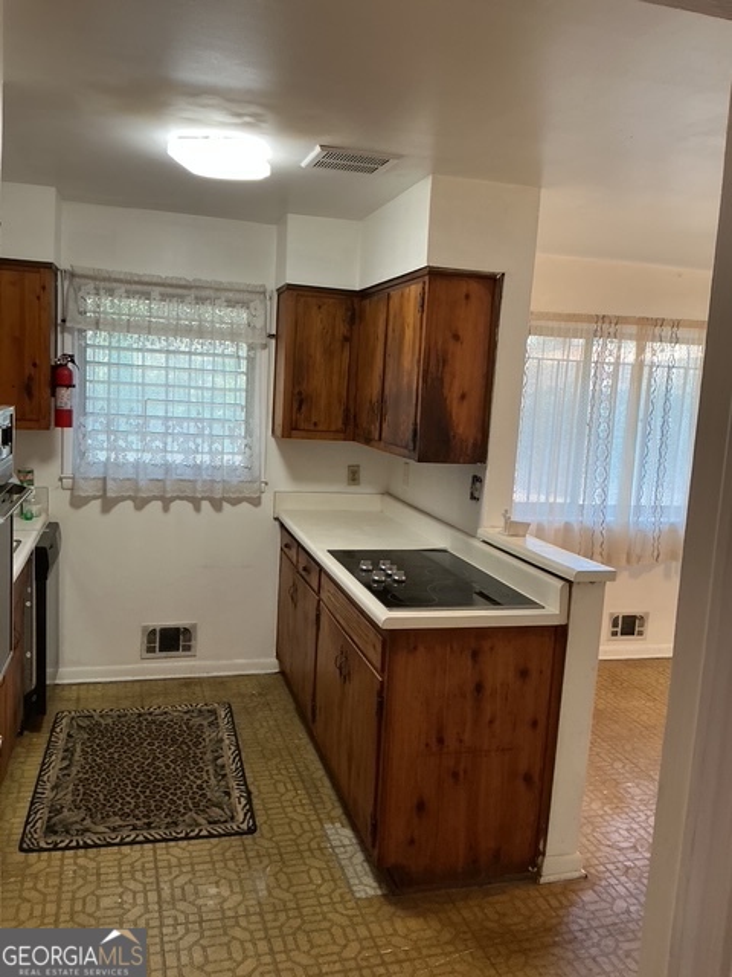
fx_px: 818
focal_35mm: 29
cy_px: 488
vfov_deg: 61.7
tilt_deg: -6.6
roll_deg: -3.2
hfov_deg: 48.2
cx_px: 366
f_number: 1.8
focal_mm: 3
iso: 160
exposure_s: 1/60
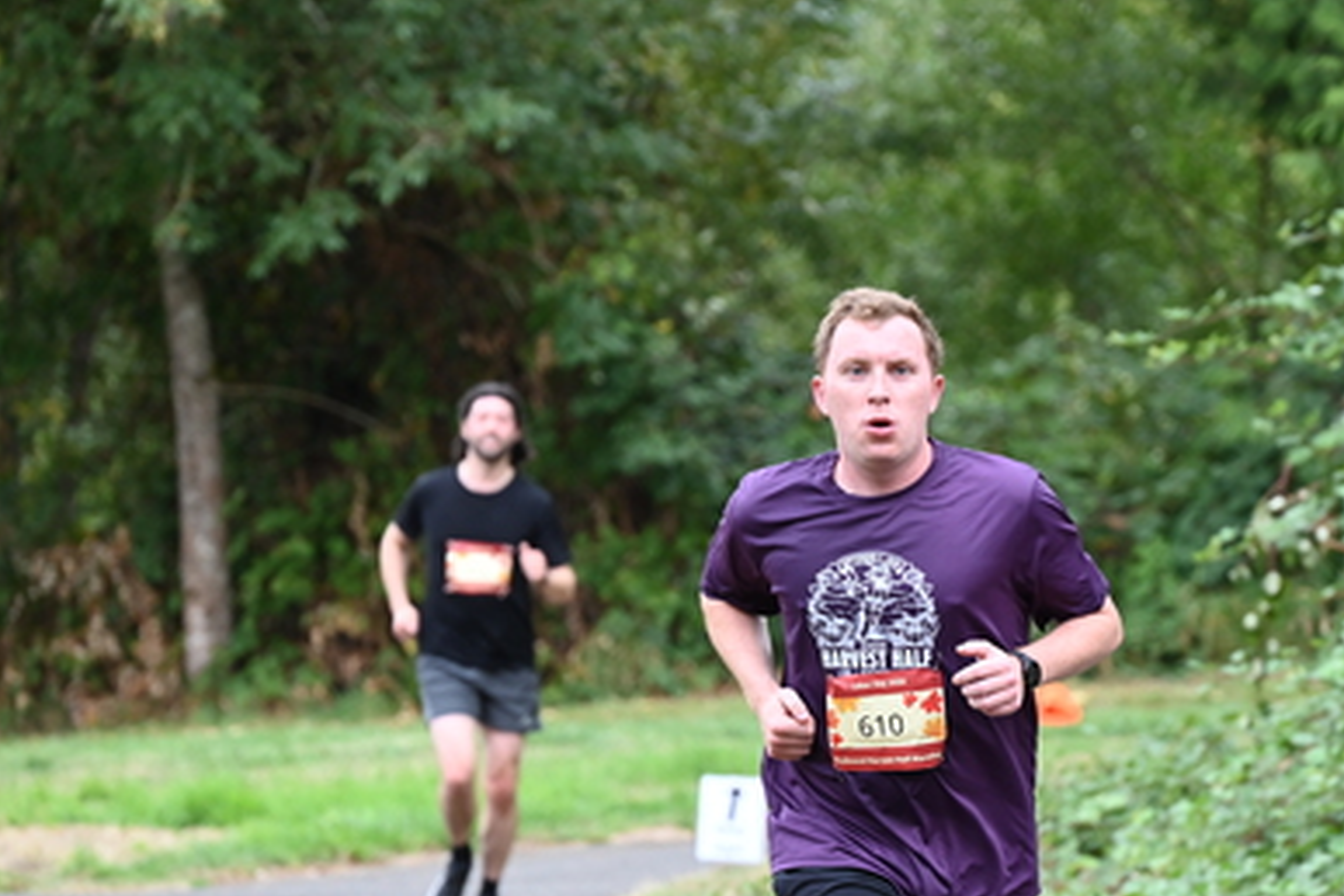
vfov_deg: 4.8
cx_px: 781
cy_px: 575
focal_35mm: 284
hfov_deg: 7.3
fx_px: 10602
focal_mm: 200
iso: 1000
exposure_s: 1/250
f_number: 6.3
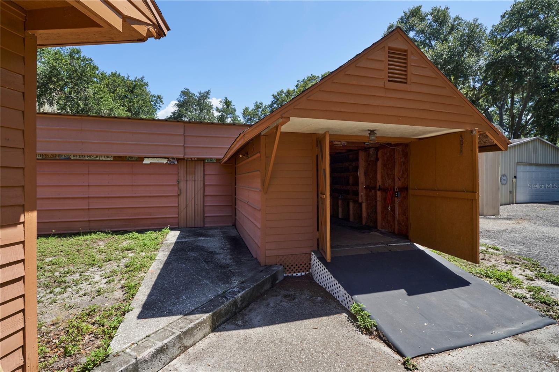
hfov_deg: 96.7
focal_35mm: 16
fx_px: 248
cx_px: 280
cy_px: 186
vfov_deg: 73.7
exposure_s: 1/640
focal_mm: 16
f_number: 9
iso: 400
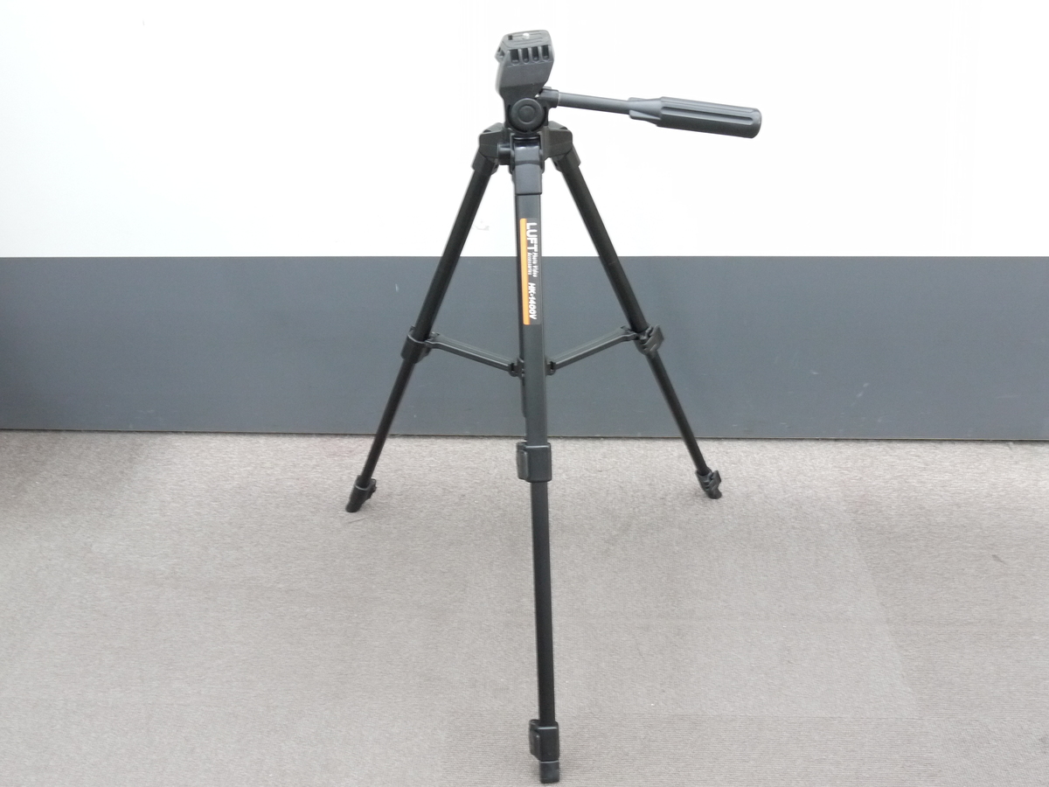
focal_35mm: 32
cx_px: 524
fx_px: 970
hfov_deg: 56.8
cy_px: 394
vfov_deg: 44.2
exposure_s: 1/20
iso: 800
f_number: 8
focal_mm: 16
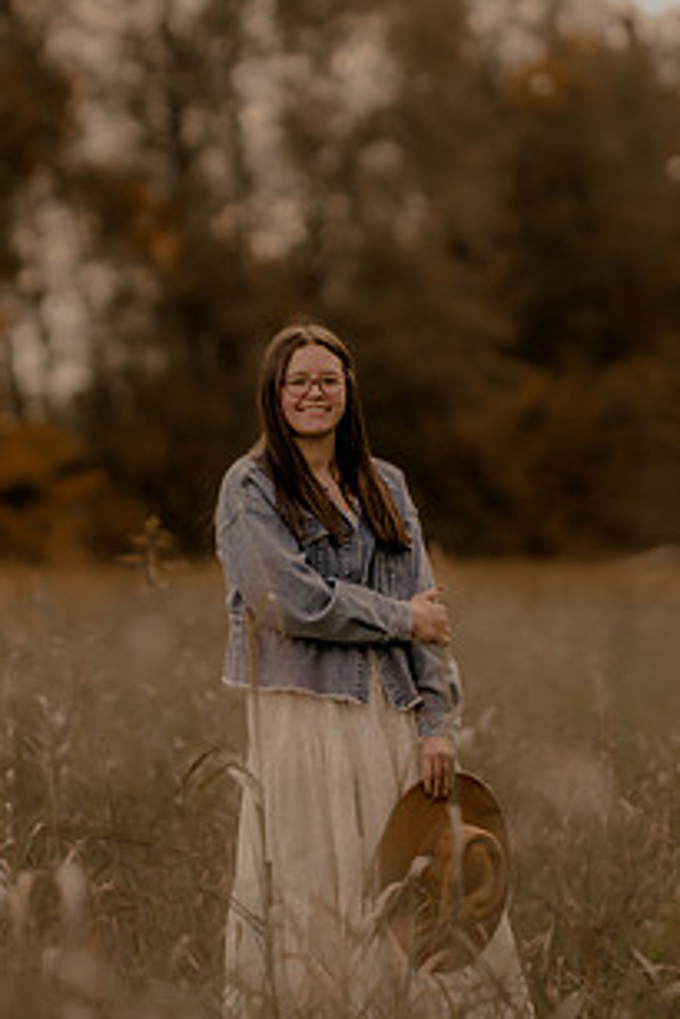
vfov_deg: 11.0
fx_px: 5264
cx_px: 245
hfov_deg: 7.4
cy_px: 422
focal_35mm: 186
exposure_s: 1/3200
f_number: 1.4
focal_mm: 85
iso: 200
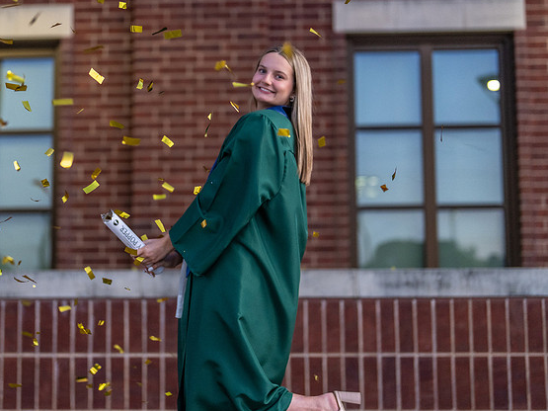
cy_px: 148
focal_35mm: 75
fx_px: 1187
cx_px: 210
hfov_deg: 25.9
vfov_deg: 19.6
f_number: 1.2
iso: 1250
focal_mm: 50
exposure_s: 1/1000
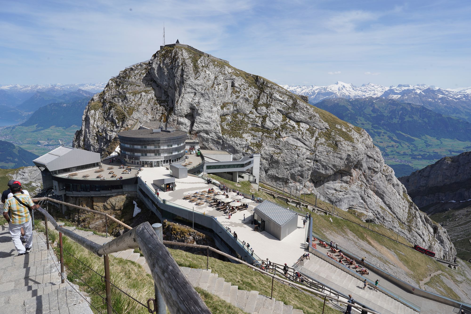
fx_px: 314
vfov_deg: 53.1
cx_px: 236
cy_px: 157
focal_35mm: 24
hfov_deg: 73.7
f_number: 16
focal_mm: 24
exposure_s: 1/100
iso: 100
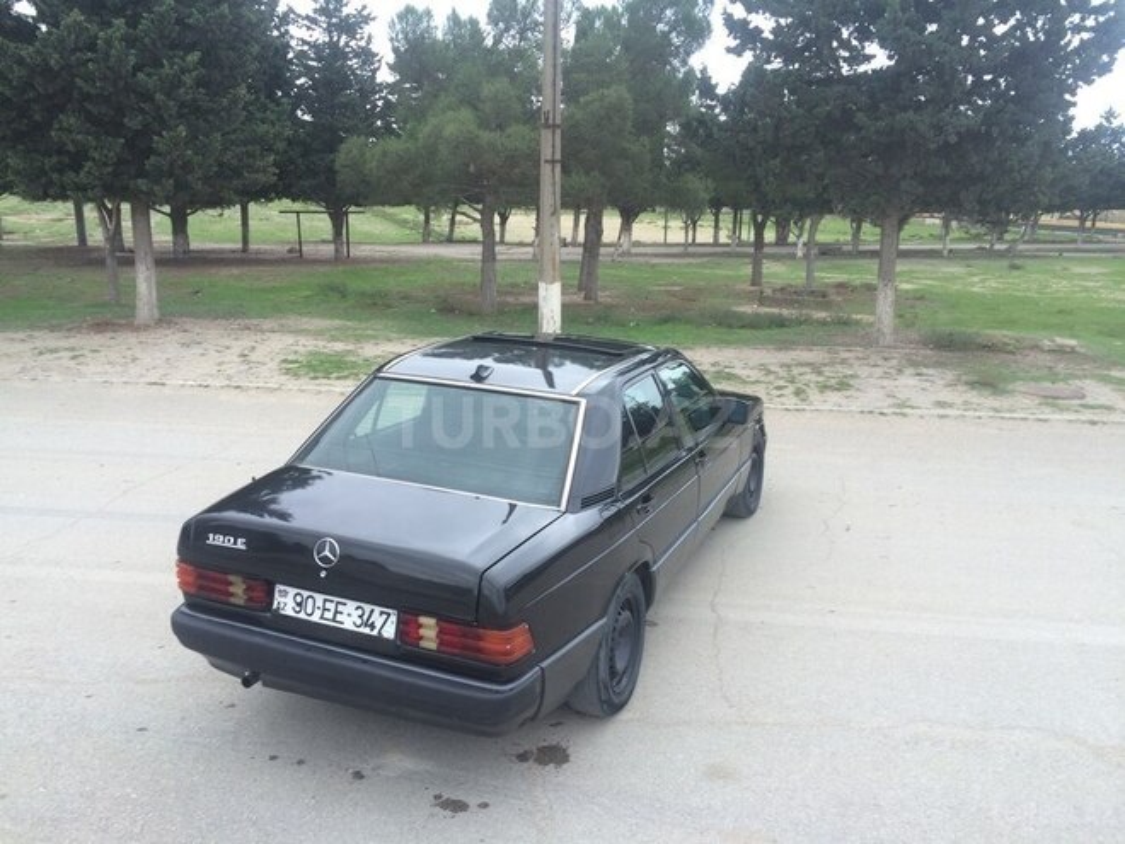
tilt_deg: -14.9
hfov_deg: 61.7
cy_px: 422
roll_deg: +0.5
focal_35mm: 29
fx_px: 942
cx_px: 562
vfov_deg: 48.2
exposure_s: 1/151
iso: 32
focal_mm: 4.15
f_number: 2.2
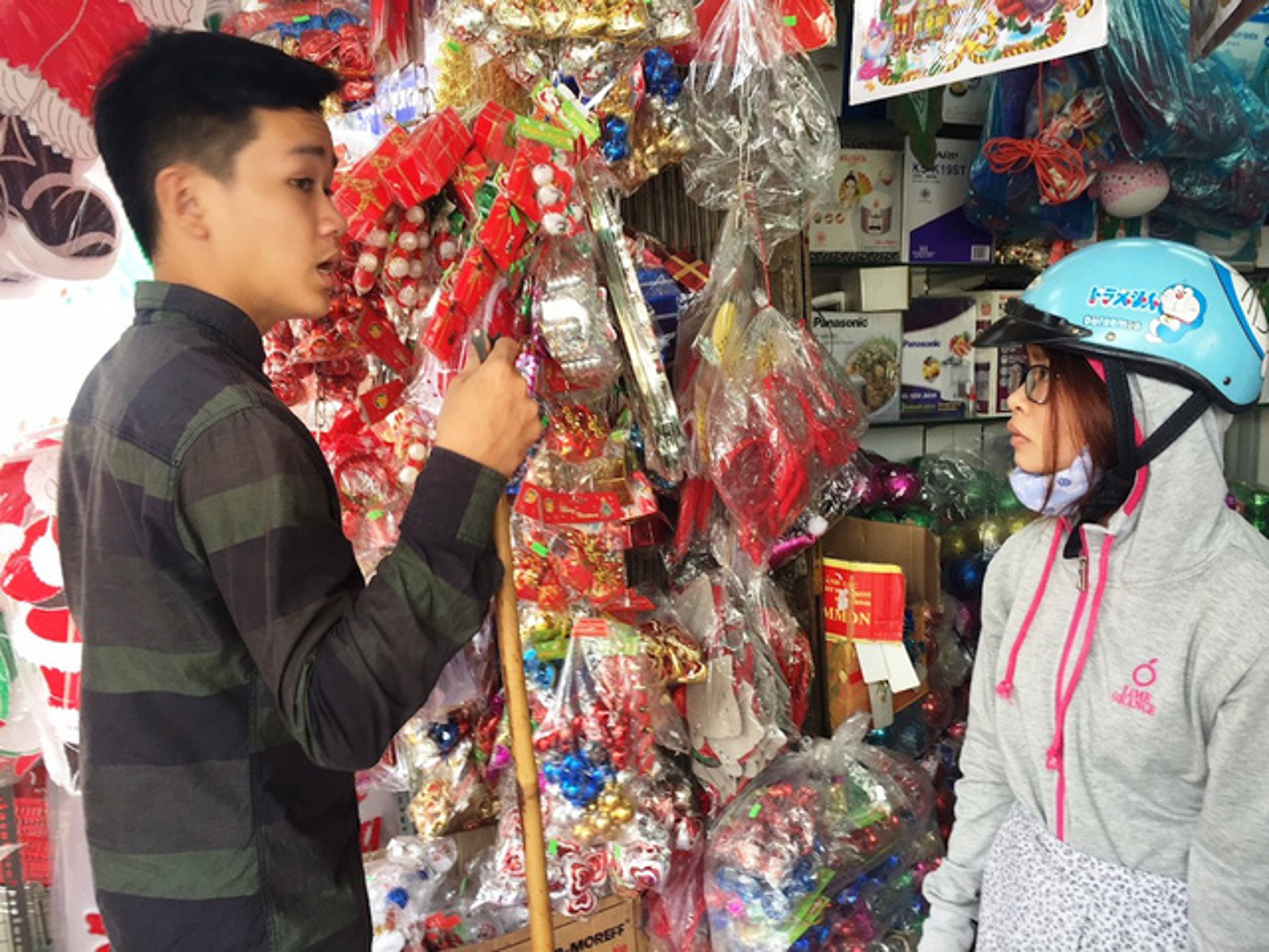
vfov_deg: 48.2
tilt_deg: -7.2
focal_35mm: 29
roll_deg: -1.7
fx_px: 1063
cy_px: 476
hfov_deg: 61.7
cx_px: 634
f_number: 2.2
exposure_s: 1/50
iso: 40
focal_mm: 4.15
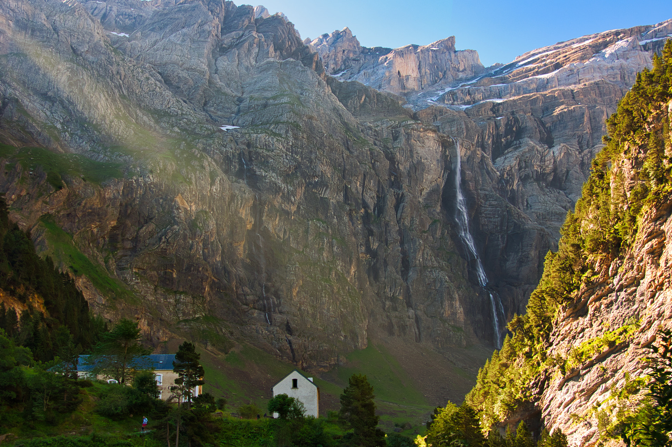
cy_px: 230
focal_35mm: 43
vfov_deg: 31.5
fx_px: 793
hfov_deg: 45.9
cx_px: 328
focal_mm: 27
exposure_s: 1/125
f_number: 5.6
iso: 200
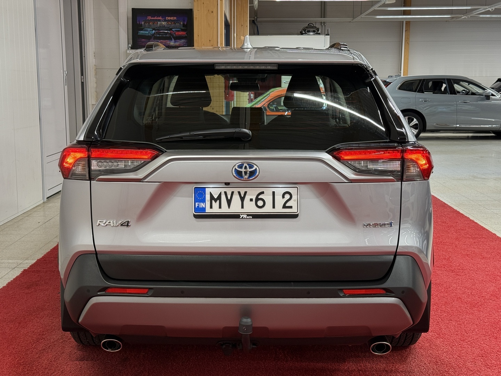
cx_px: 250
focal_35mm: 48
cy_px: 188
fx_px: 695
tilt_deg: -8.0
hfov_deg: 39.7
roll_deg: -0.2
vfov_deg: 30.3
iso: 50
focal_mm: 6.76
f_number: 1.78
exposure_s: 1/50
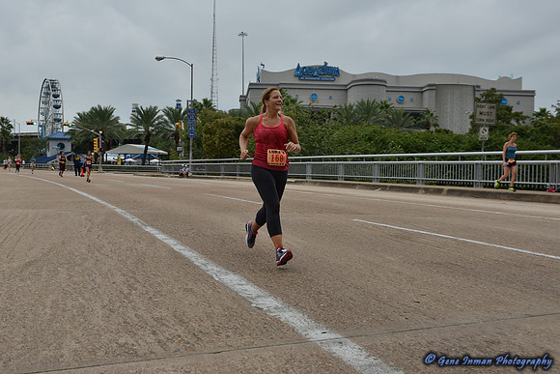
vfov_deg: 42.3
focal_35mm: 31
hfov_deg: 60.3
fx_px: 482
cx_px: 280
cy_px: 187
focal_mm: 31
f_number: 5.6
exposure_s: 1/160
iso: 100
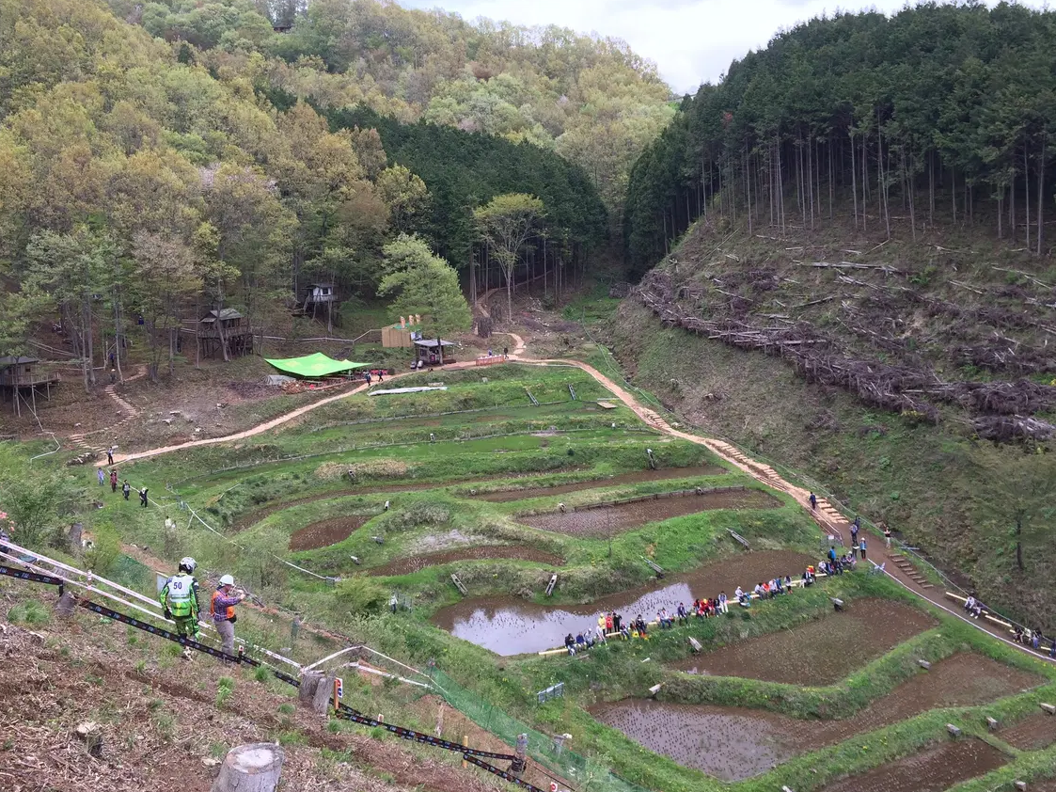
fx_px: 946
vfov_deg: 45.4
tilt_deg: -9.3
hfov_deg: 58.4
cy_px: 387
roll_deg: +3.6
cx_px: 537
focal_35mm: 31
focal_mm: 4.15
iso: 32
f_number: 2.2
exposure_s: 1/519
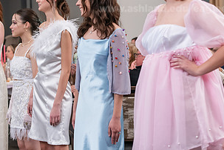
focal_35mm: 134
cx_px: 66
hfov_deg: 15.3
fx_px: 834
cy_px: 24
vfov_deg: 10.2
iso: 1600
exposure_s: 1/250
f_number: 3.5
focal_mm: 70
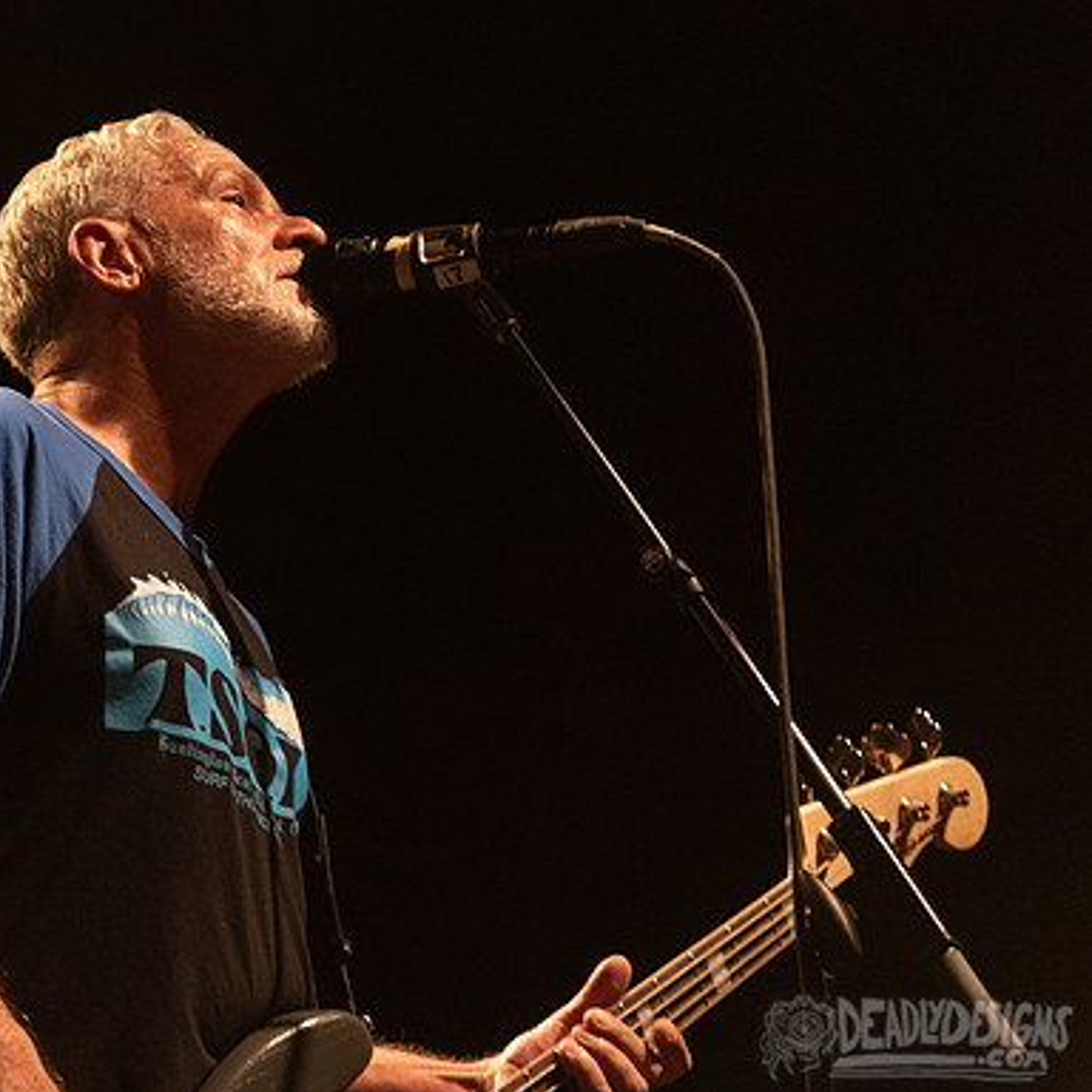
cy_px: 425
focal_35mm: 110
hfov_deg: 15.6
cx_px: 89
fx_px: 3926
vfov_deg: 15.8
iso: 3200
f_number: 3.2
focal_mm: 70
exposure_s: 1/125
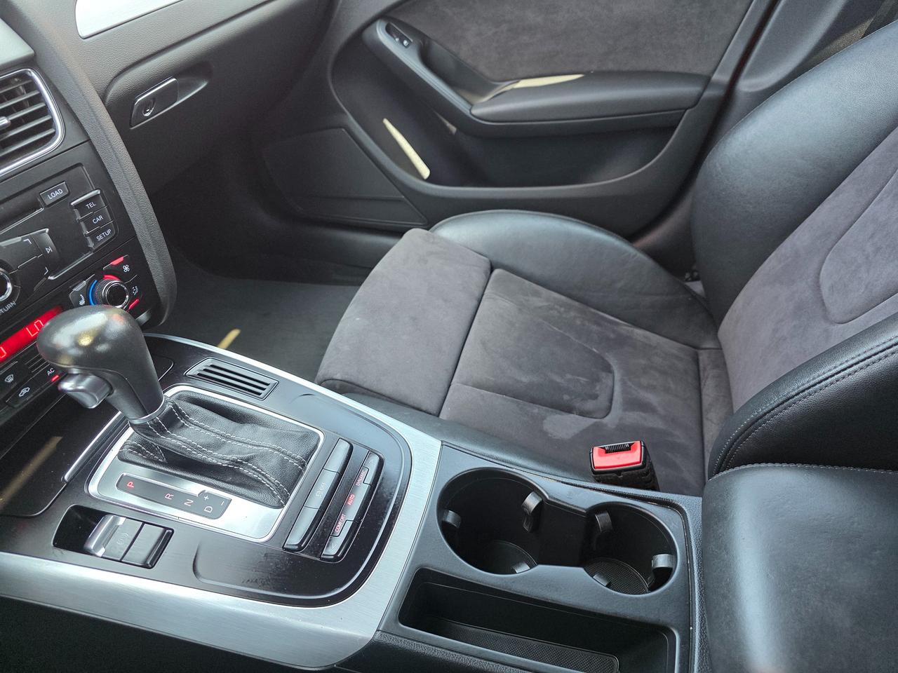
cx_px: 449
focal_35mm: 23
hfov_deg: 73.9
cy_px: 336
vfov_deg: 58.9
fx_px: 597
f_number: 1.7
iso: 320
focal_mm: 6.3
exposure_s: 1/120
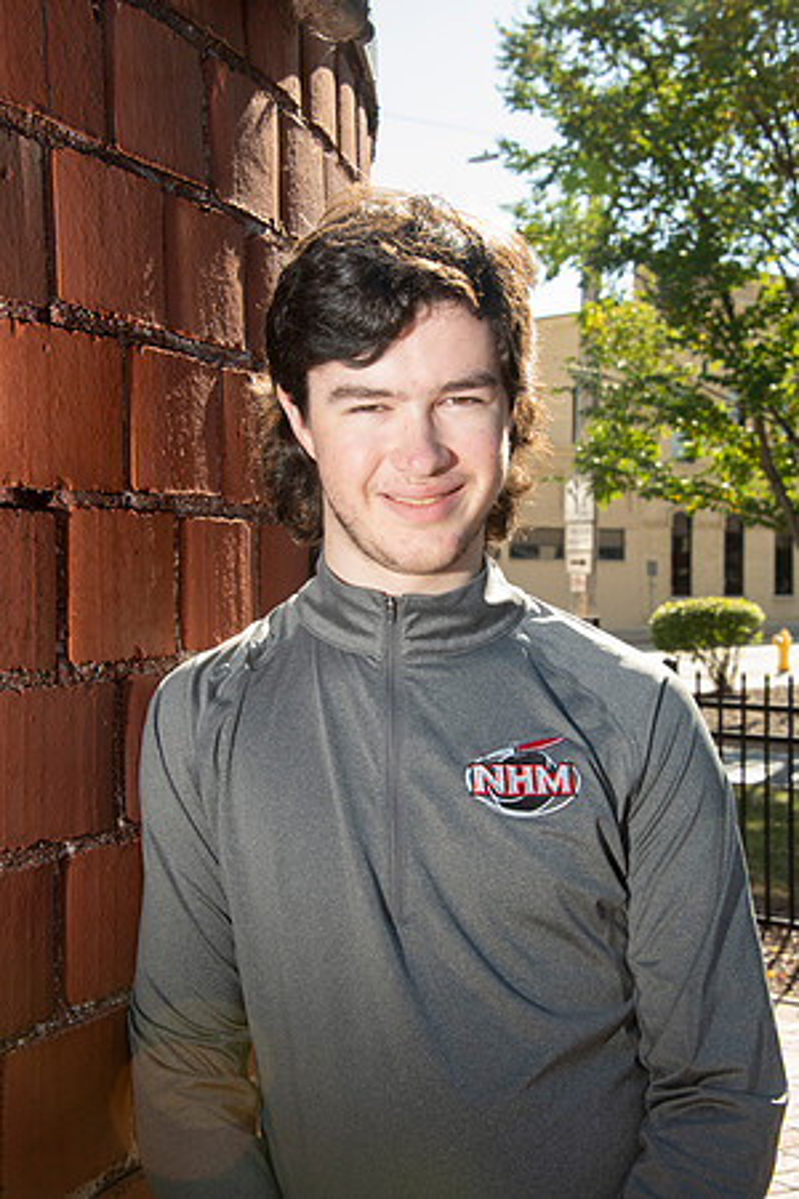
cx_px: 400
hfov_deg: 23.4
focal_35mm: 58
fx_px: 1931
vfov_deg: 34.5
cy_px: 600
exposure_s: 1/160
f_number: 13
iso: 800
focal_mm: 58
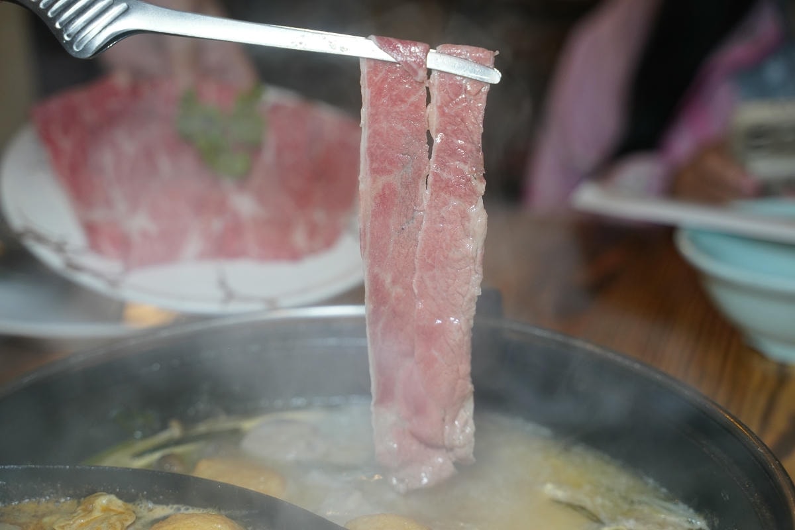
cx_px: 398
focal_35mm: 64
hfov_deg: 31.4
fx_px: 1413
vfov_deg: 21.2
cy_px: 265
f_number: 4
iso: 1000
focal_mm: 64
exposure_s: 1/160
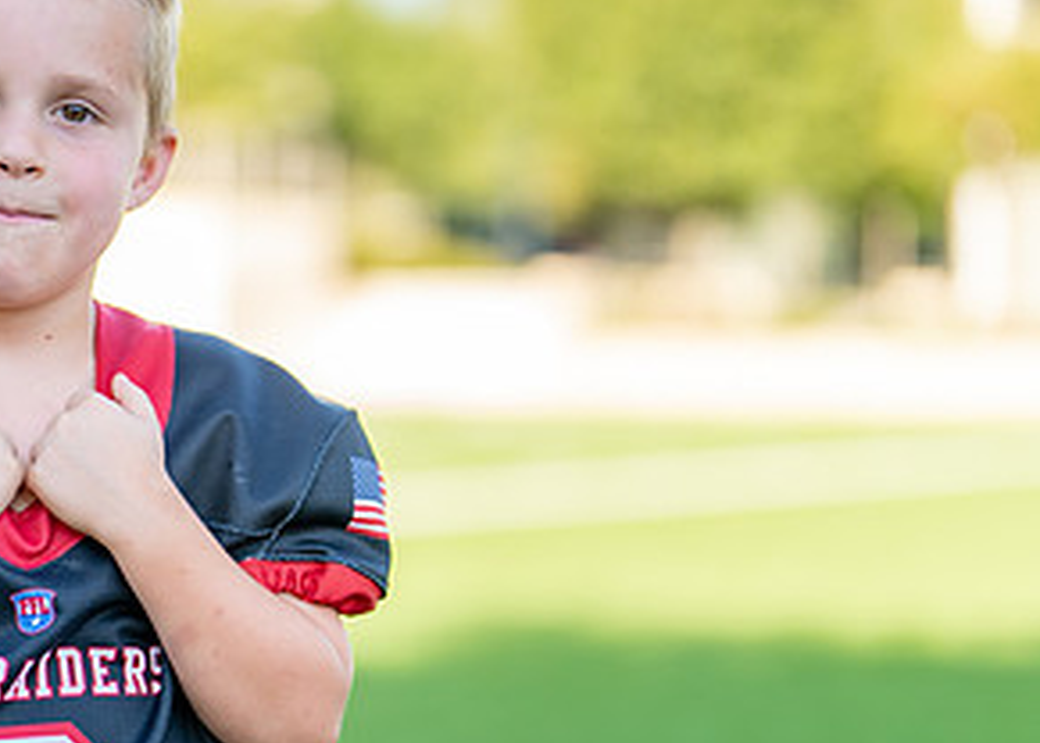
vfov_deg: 10.4
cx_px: 5
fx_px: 4077
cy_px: 514
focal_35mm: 138
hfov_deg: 14.3
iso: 100
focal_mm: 50
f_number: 1.2
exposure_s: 1/1250
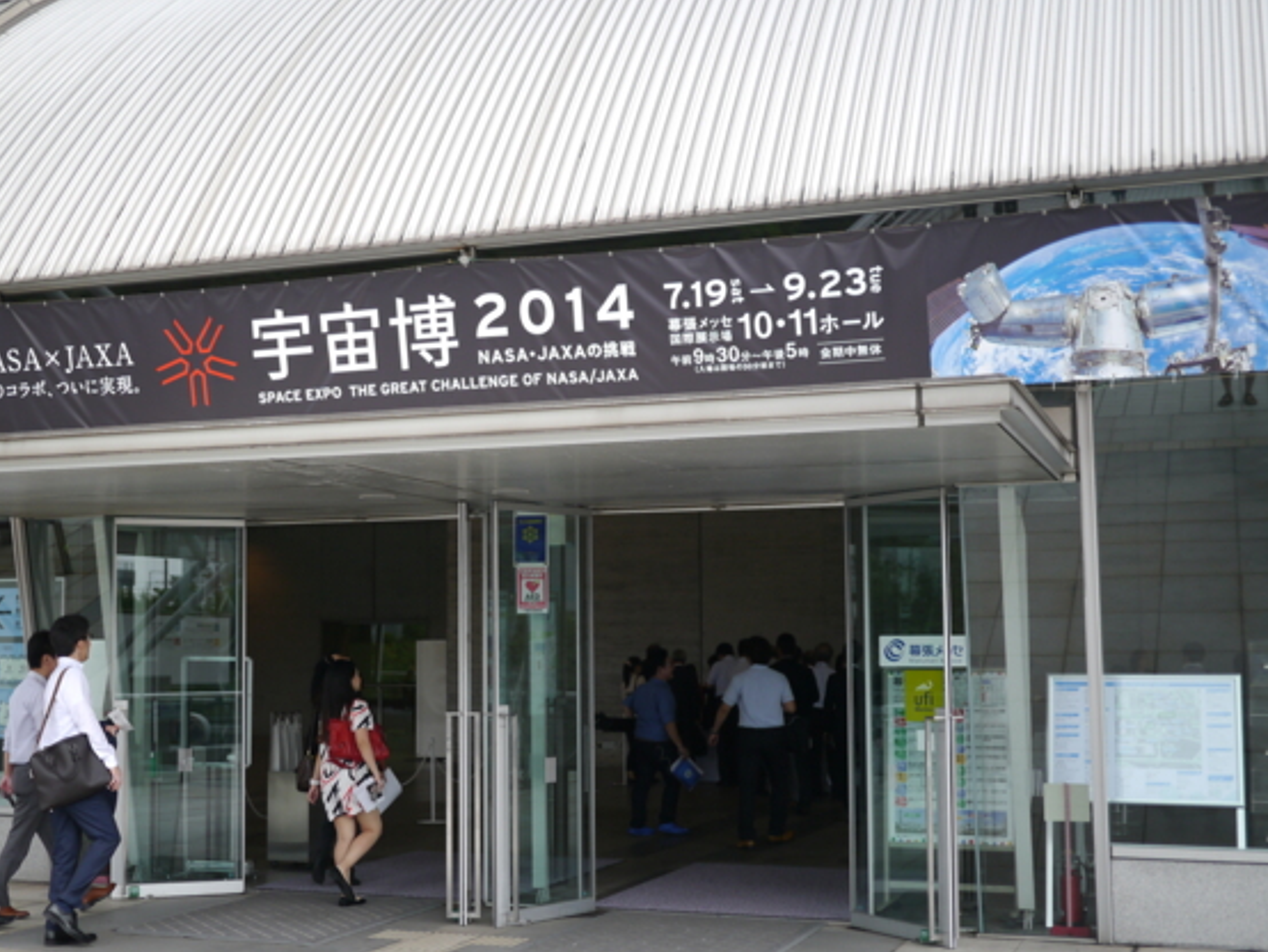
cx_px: 458
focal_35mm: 52
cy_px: 527
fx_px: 1906
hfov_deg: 36.5
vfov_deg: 28.0
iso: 160
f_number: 1.7
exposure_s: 1/640
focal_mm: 20
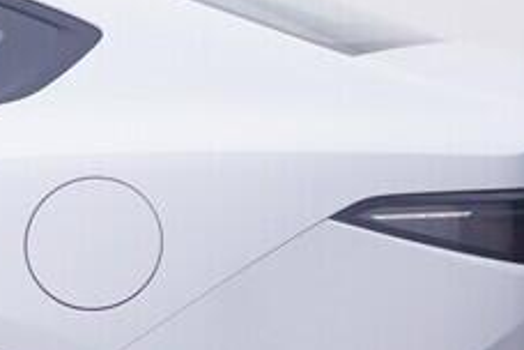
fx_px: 2069
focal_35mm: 142
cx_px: -513
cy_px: 309
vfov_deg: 9.6
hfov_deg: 12.7
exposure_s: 1/80
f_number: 5
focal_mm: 15
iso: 200
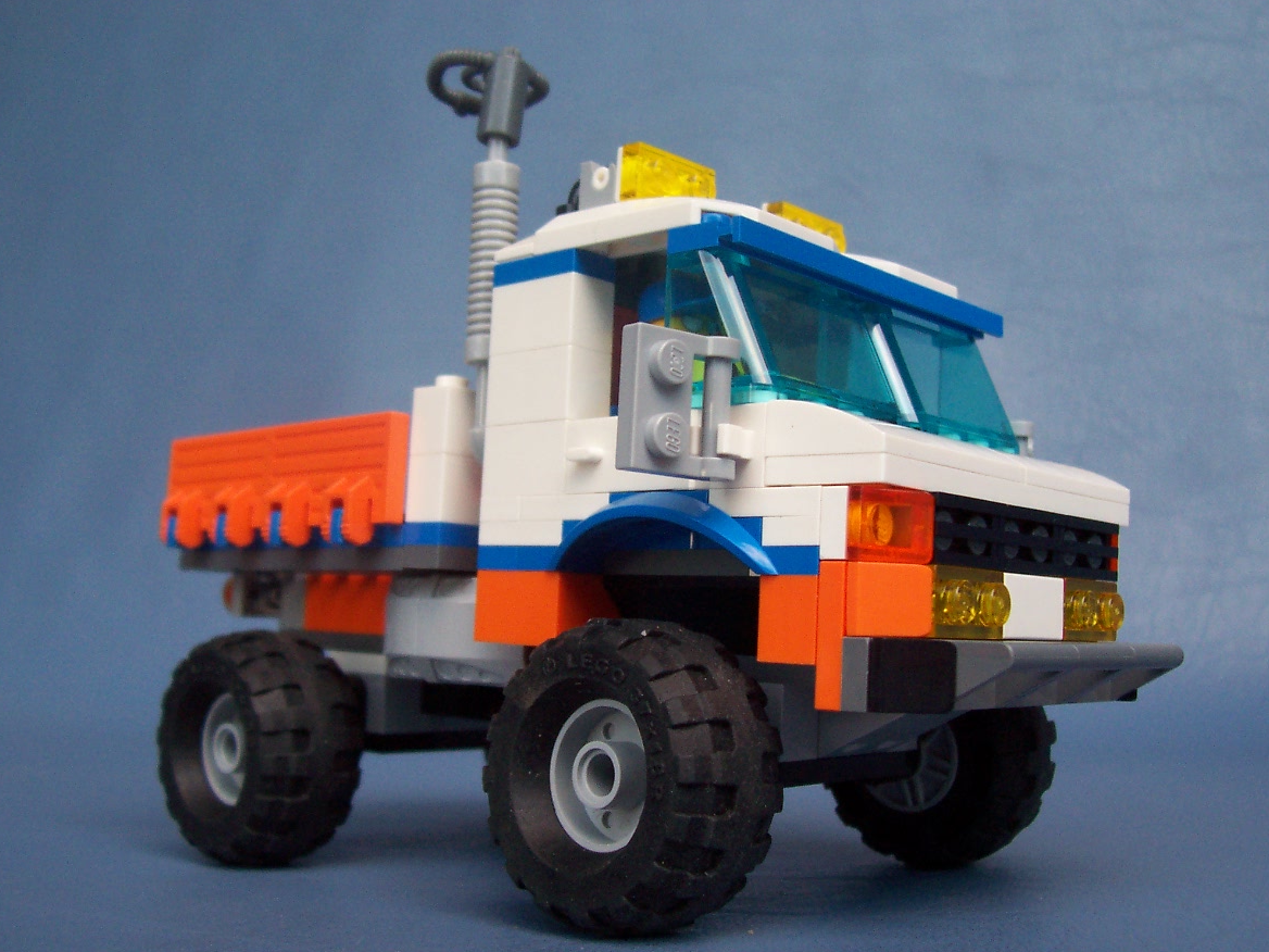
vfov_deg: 37.7
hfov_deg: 49.0
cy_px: 488
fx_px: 1393
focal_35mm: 38
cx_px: 638
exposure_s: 1/30
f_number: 2.8
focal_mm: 5.6
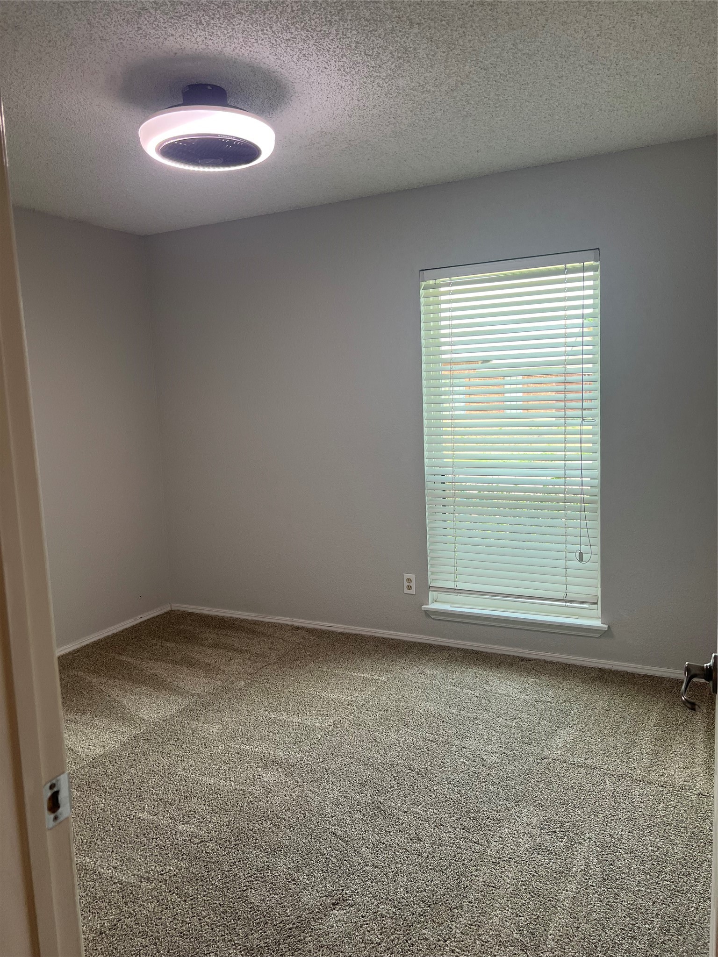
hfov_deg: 53.1
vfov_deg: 67.3
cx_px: 359
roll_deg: +2.0
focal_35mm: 26
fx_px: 719
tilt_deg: -6.5
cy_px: 478
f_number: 1.5
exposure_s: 1/132
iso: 64
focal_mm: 5.7
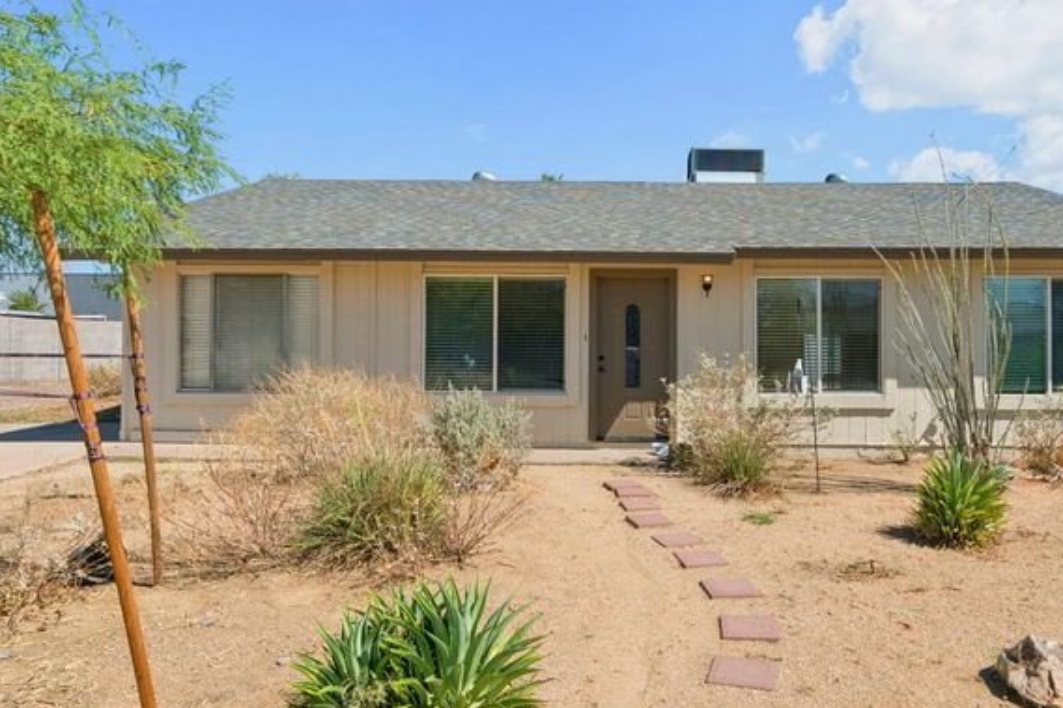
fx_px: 797
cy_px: 339
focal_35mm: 27
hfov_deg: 66.7
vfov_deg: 47.9
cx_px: 639
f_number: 8
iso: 100
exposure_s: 1/350
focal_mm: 10
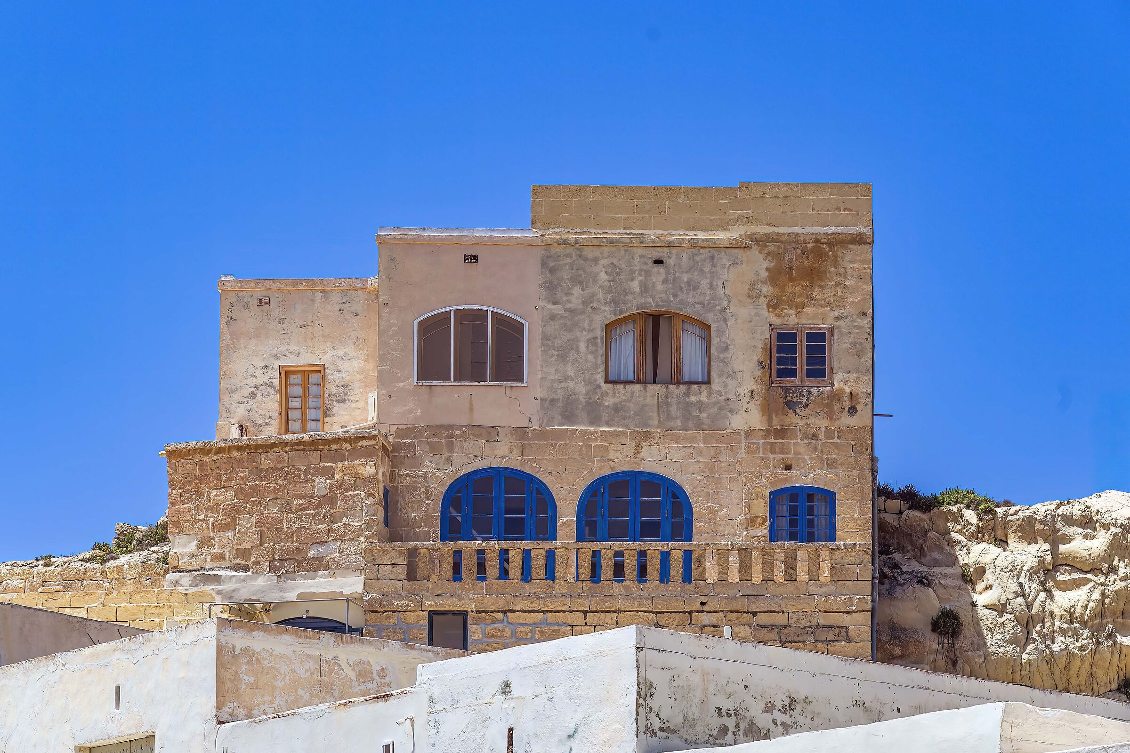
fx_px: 2793
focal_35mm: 89
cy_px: 376
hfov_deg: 22.9
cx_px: 565
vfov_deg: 15.4
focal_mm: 89
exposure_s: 1/400
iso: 125
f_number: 8
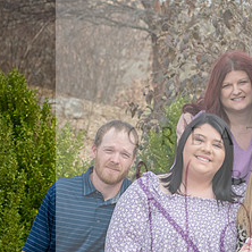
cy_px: 200
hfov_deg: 9.7
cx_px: 261
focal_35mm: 178
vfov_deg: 9.8
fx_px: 1466
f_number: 8
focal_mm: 80
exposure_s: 1/500
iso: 400
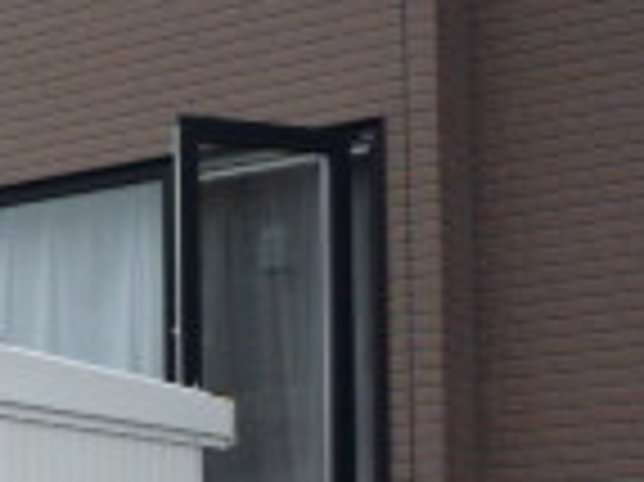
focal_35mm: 112
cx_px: -630
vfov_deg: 12.7
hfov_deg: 14.6
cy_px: 676
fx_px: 2082
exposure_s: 1/640
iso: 100
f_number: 2.8
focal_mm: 4.4
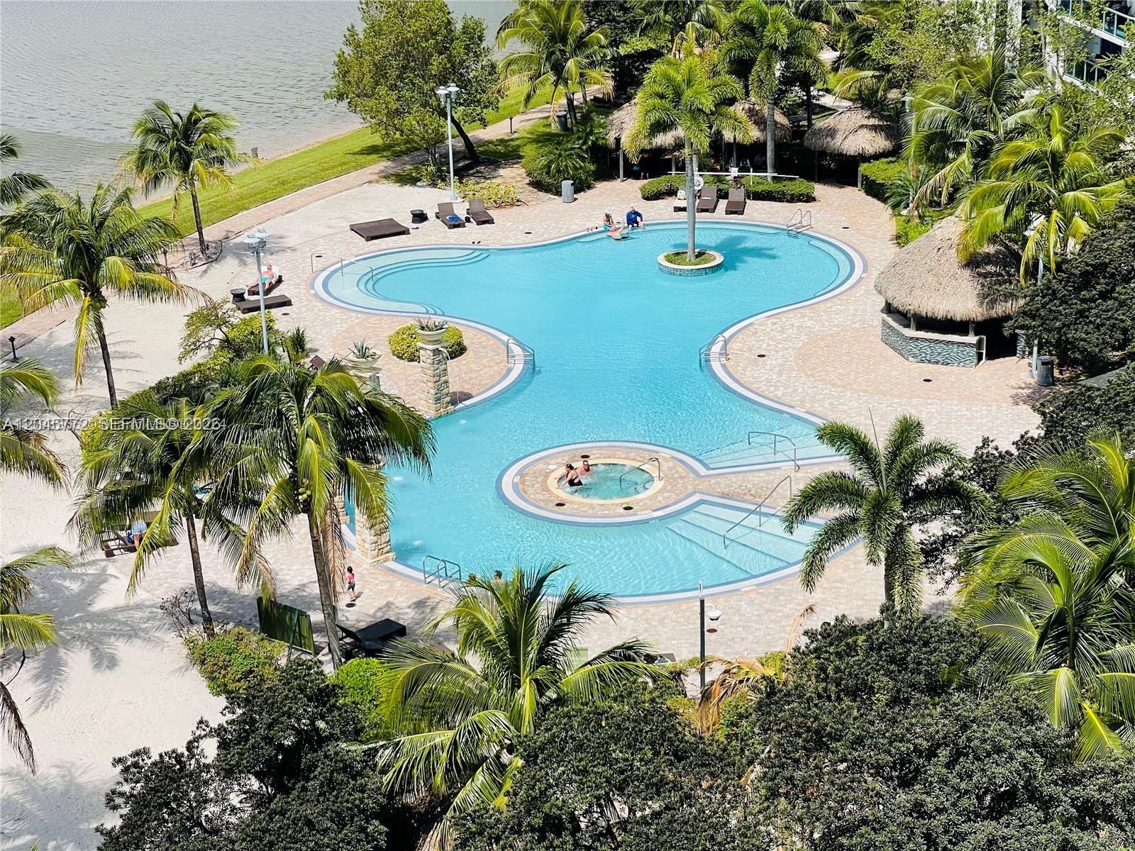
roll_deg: +2.1
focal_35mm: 64
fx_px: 2098
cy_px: 426
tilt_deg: -20.7
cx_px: 568
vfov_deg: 22.9
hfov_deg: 30.3
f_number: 2.2
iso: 20
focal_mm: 7.5
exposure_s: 1/1698
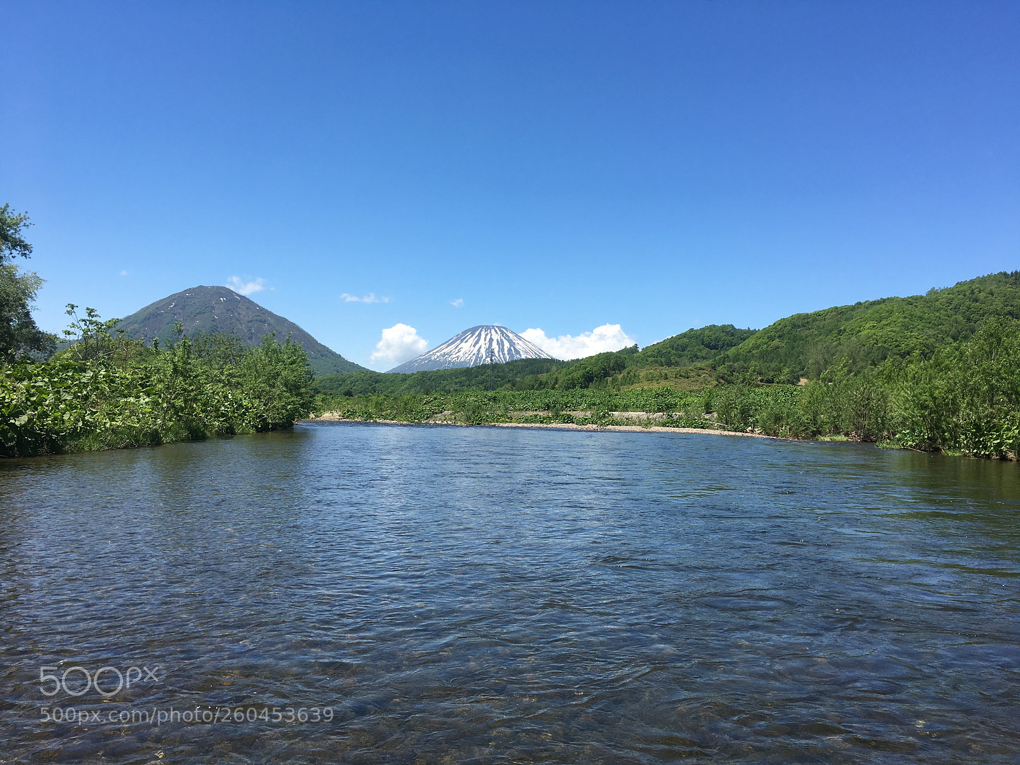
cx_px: 510
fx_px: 855
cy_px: 382
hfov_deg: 61.7
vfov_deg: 48.2
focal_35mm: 29
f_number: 2.2
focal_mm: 4.15
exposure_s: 1/1508
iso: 25
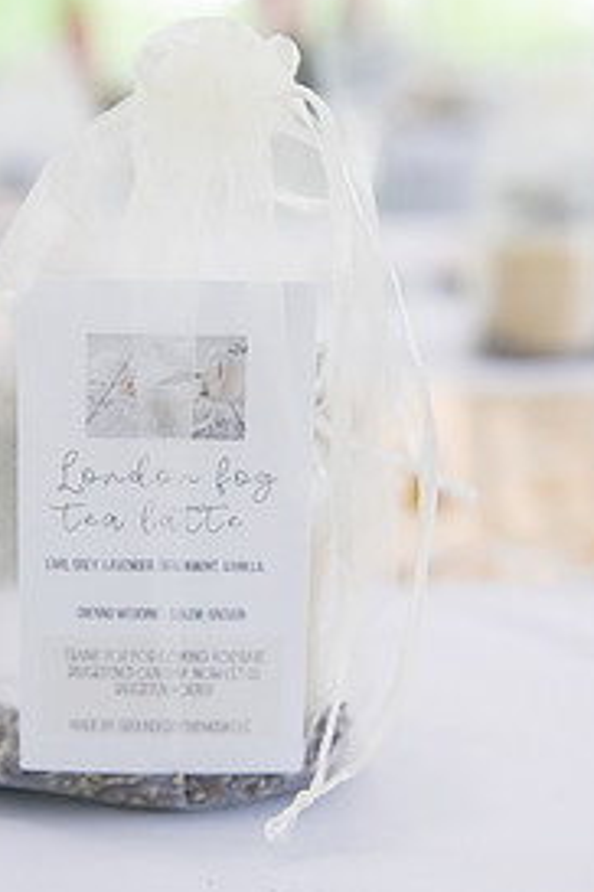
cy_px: 474
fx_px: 1955
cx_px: 245
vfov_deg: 25.7
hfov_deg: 17.3
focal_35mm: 79
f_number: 4
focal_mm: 48
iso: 5000
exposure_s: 1/320
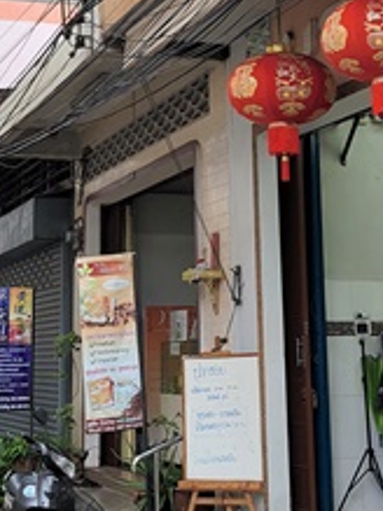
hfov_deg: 19.1
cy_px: -33
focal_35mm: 77
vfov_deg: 23.9
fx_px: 1137
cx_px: 167
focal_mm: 5.4
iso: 40
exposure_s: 1/132
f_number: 1.8
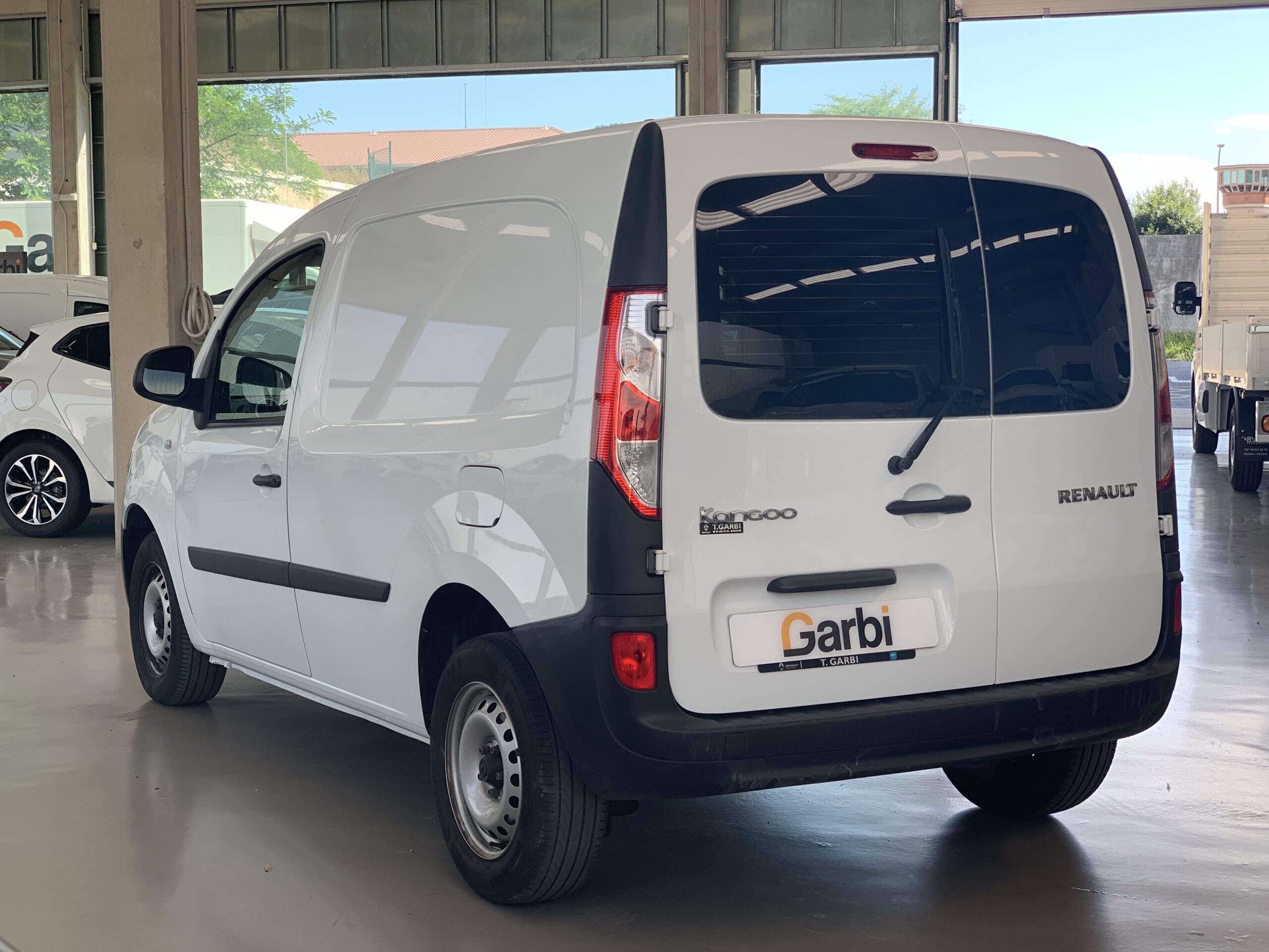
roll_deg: +0.2
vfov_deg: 28.0
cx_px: 634
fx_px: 1906
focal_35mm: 52
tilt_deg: -5.0
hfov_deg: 36.8
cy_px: 476
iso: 16
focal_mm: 6
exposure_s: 1/98
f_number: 2.4
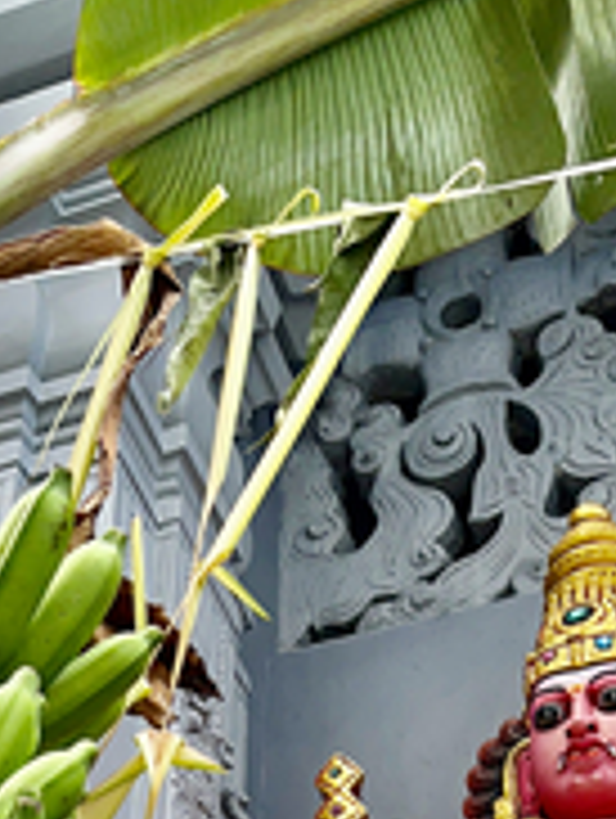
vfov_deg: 20.3
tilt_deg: +23.4
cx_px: 337
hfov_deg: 18.7
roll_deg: -1.7
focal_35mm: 79
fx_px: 1870
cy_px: 1314
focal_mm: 6.86
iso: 125
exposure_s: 1/121
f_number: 1.78
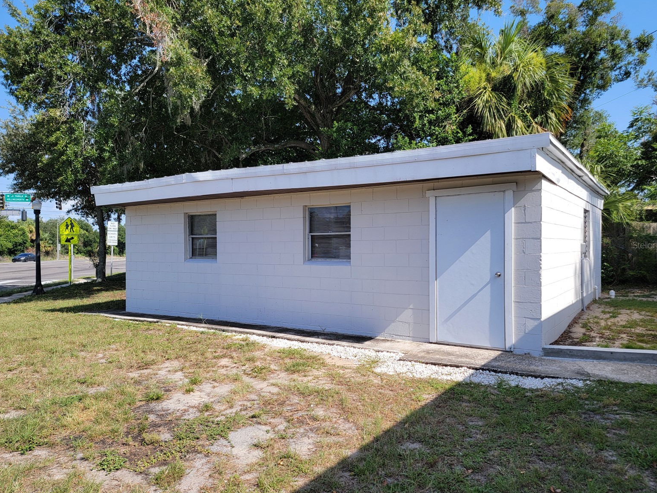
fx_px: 474
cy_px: 245
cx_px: 331
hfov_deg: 69.4
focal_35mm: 25
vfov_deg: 54.9
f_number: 1.8
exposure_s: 1/577
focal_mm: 6.7
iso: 16
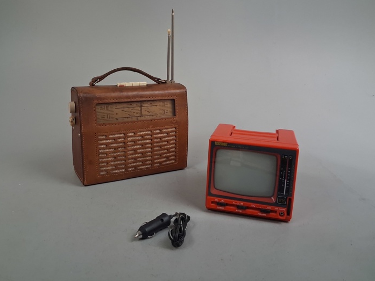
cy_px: 124
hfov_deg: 58.3
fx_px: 336
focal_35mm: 31
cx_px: 183
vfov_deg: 45.4
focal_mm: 4
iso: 400
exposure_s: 1/100
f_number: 1.8
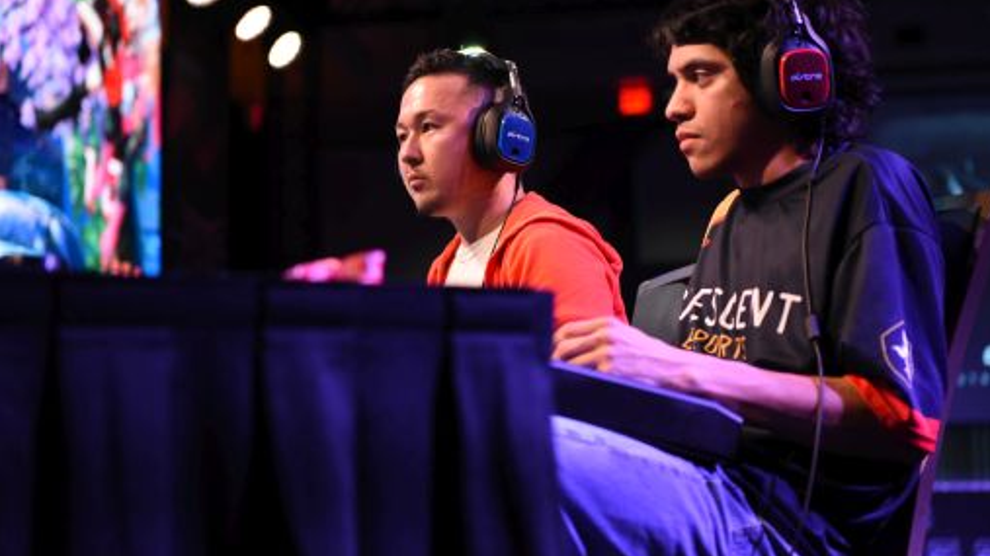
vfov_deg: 16.3
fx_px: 1942
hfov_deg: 28.6
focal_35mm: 74
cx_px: 498
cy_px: 253
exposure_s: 1/640
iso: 3200
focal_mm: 70
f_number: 2.8
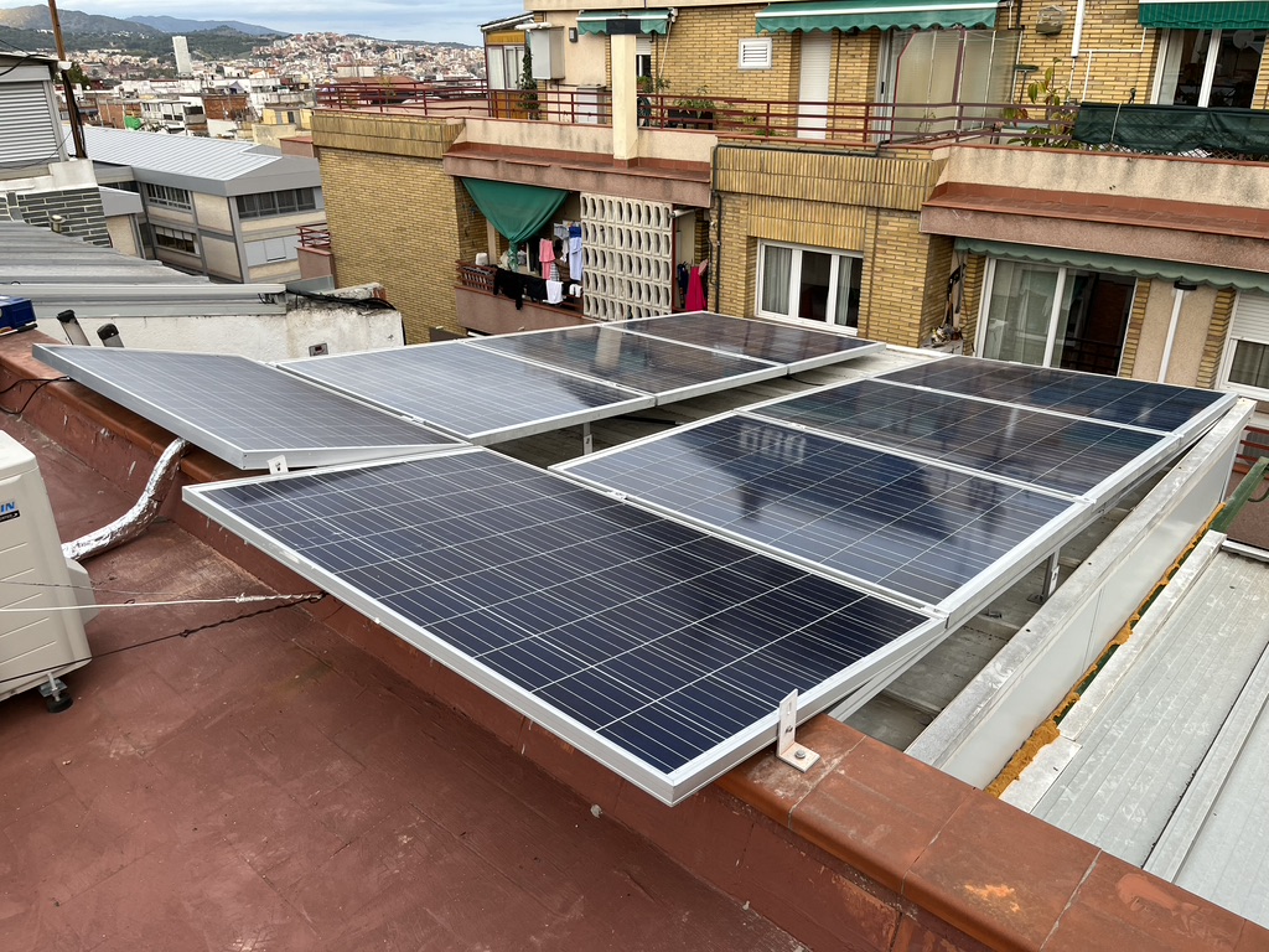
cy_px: 476
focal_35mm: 26
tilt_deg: -22.3
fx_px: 953
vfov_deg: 53.1
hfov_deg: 67.3
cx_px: 634
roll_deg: -0.7
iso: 40
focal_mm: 5.1
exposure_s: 1/285
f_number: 1.6
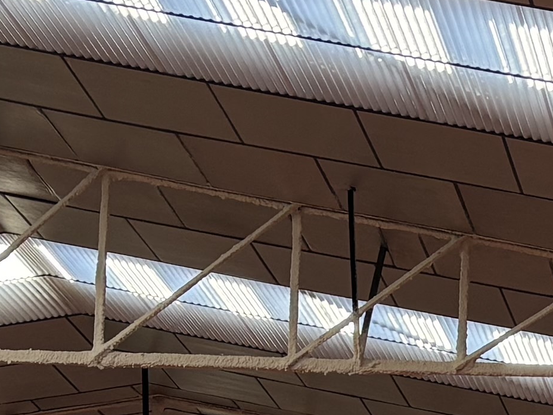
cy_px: 938
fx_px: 2556
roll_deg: -1.0
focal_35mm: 160
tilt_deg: +5.4
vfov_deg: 8.6
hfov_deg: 11.9
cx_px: 802
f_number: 1.6
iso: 64
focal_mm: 5.96
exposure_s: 1/137
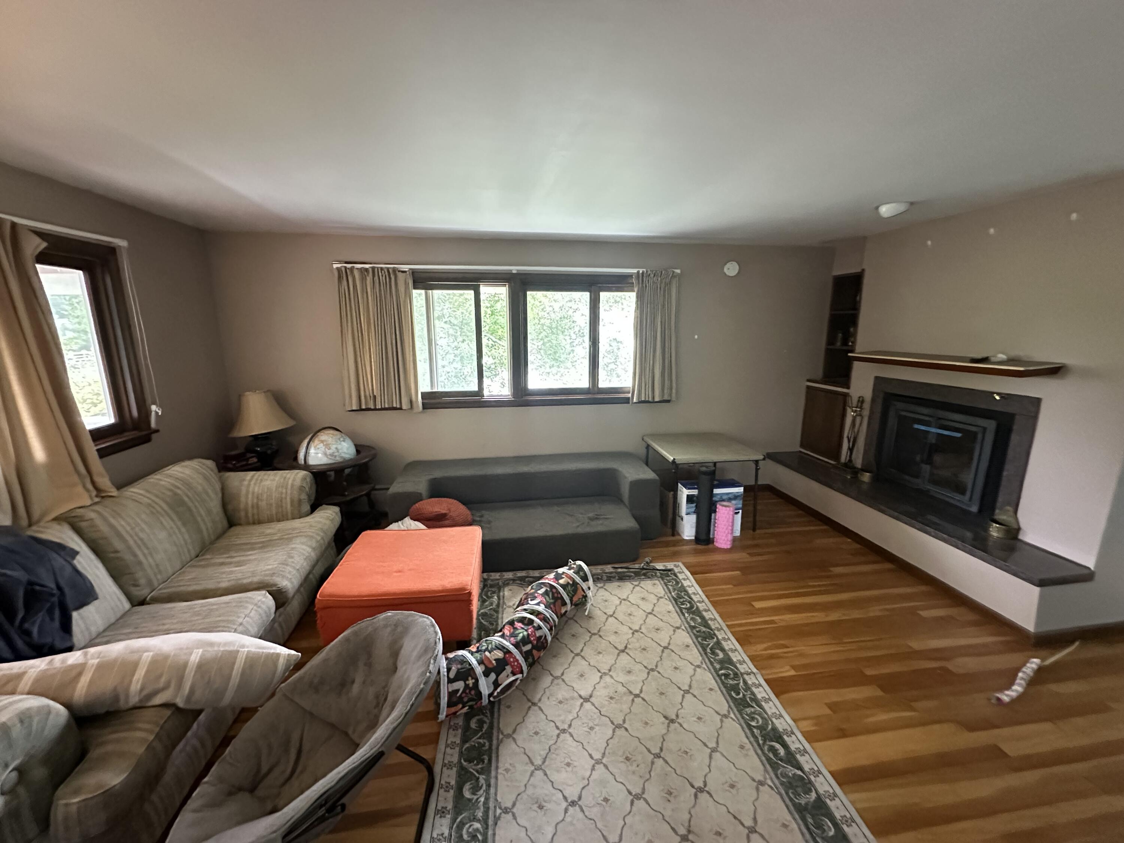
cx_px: 562
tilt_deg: -13.0
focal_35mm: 14
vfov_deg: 85.7
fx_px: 455
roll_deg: -0.8
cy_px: 422
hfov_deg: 102.1
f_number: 2.2
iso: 1250
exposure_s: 1/60
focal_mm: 2.22
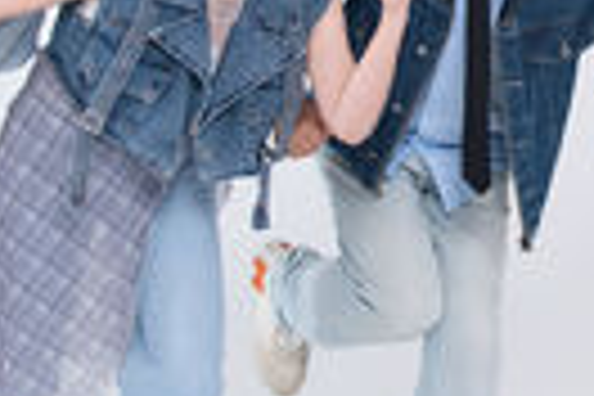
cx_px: 612
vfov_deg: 10.3
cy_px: -9
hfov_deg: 15.2
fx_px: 2178
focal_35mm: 132
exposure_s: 1/160
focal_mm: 29
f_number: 5.6
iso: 200
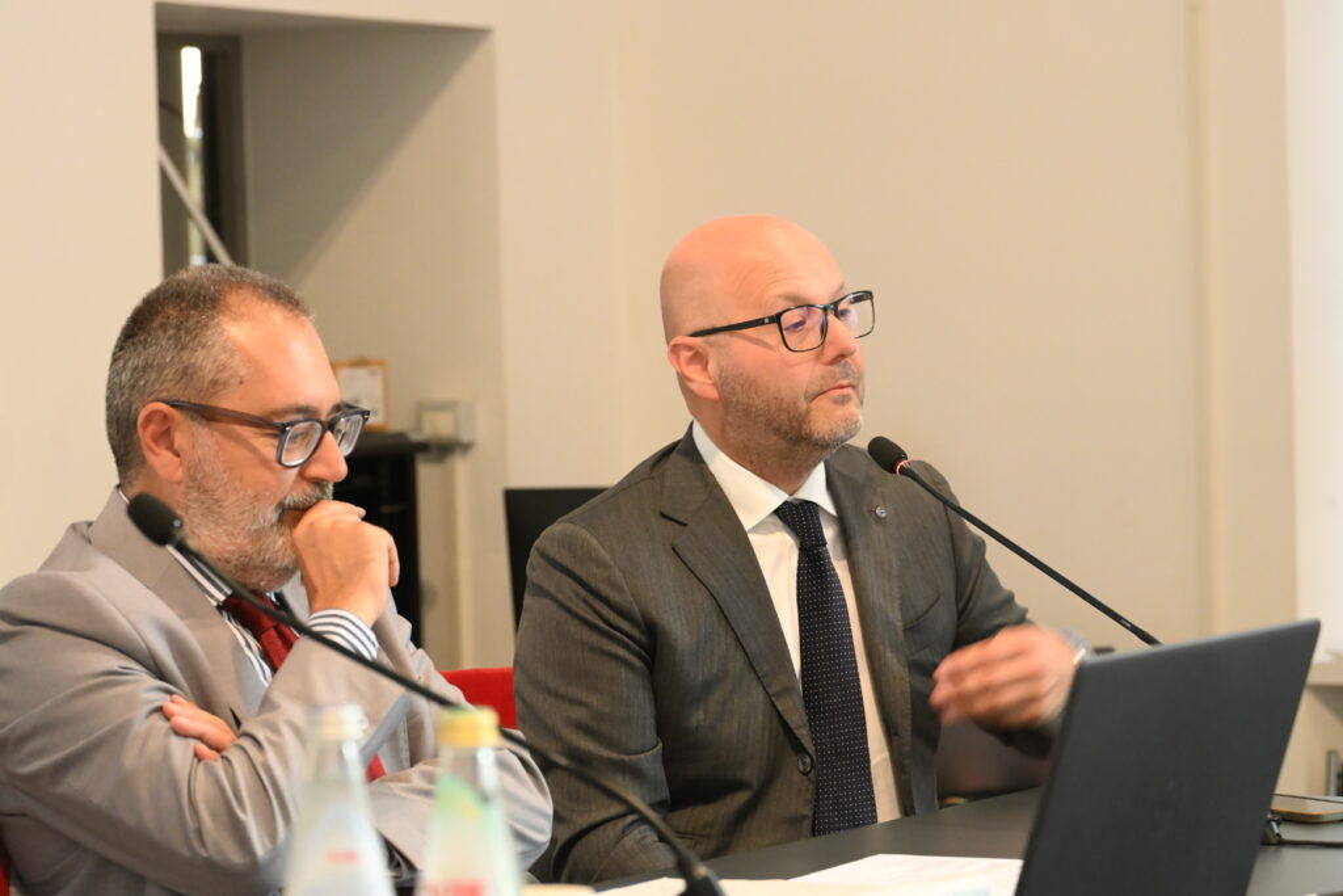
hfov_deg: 18.6
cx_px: 672
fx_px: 4104
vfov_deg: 12.5
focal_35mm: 110
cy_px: 448
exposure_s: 1/100
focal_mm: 110
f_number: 6.3
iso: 6400
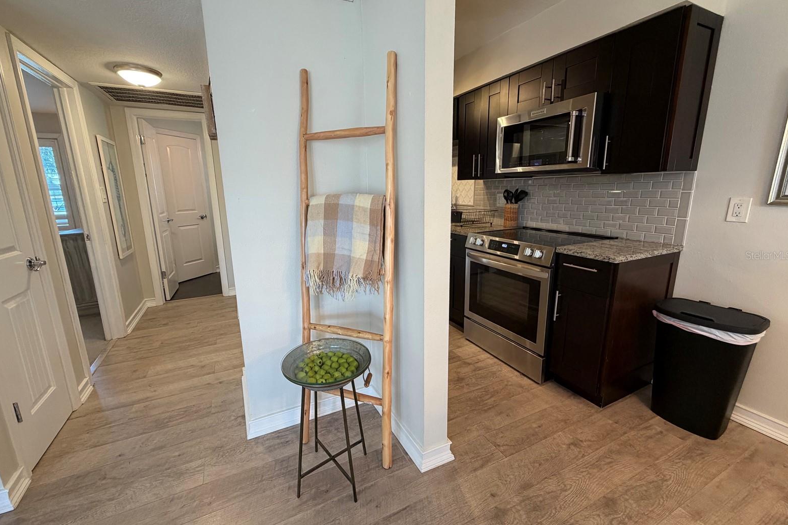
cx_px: 388
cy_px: 255
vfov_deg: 77.3
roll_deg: +1.2
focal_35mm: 15
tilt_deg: -11.8
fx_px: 328
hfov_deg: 100.4
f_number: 2.2
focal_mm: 2.22
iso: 200
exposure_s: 1/60
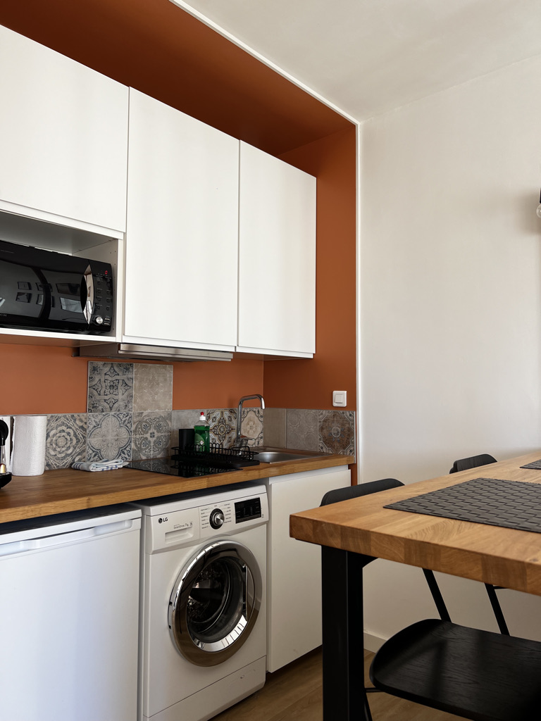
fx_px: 542
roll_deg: +0.1
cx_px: 270
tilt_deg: +4.1
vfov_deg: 67.3
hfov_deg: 53.1
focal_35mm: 26
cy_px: 360
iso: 32
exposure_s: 1/123
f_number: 1.5
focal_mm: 5.7
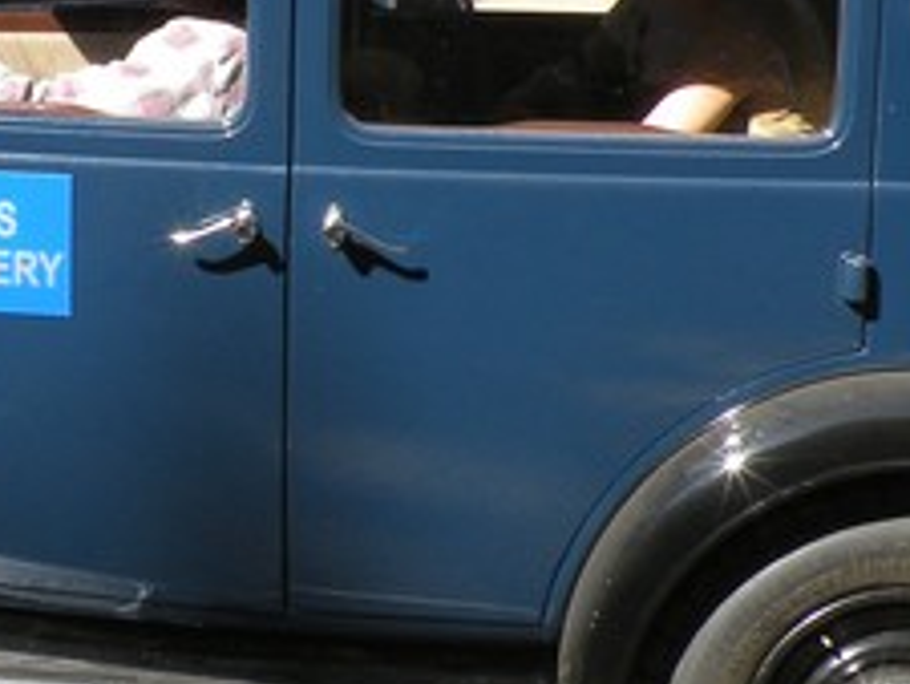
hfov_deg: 19.8
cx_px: 8
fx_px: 2525
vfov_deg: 15.3
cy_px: 77
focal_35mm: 96
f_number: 5
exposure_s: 1/158
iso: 64
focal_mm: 4.7
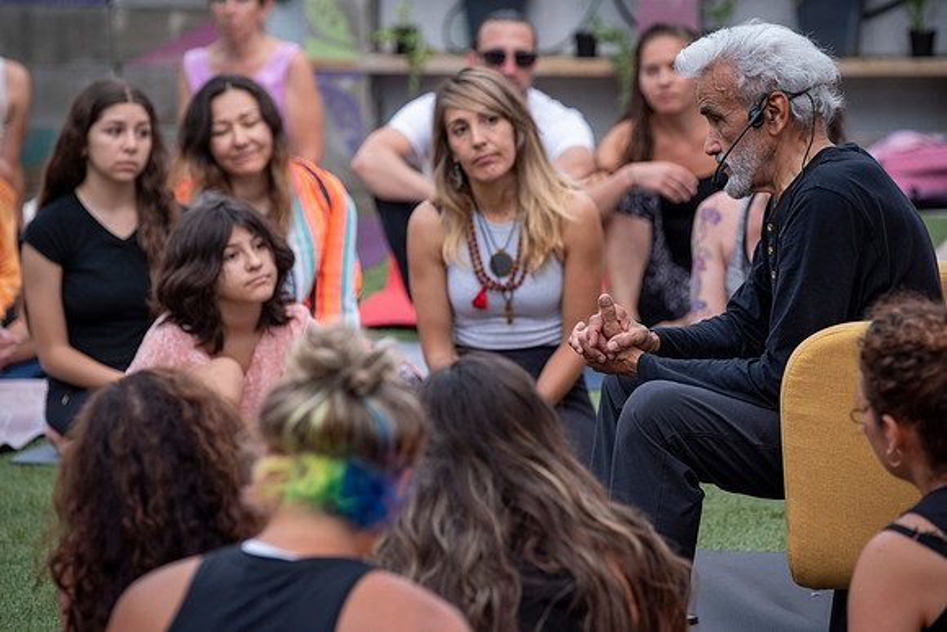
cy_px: 316
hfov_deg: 12.4
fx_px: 4341
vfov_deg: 8.3
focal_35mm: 165
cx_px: 474
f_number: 4.5
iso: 800
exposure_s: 1/200
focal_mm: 165
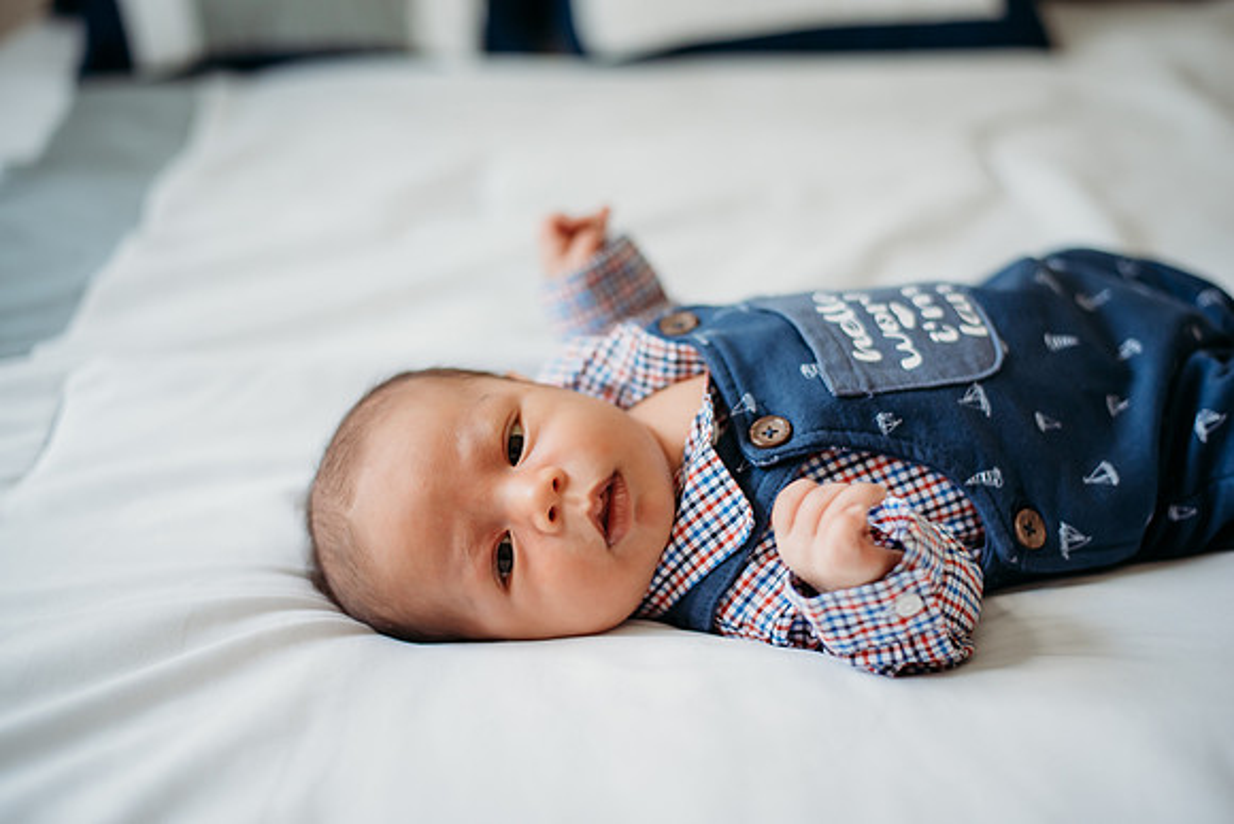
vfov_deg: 27.0
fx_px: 1714
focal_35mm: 50
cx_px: 617
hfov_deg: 39.6
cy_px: 412
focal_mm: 50
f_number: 2
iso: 500
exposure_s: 1/500
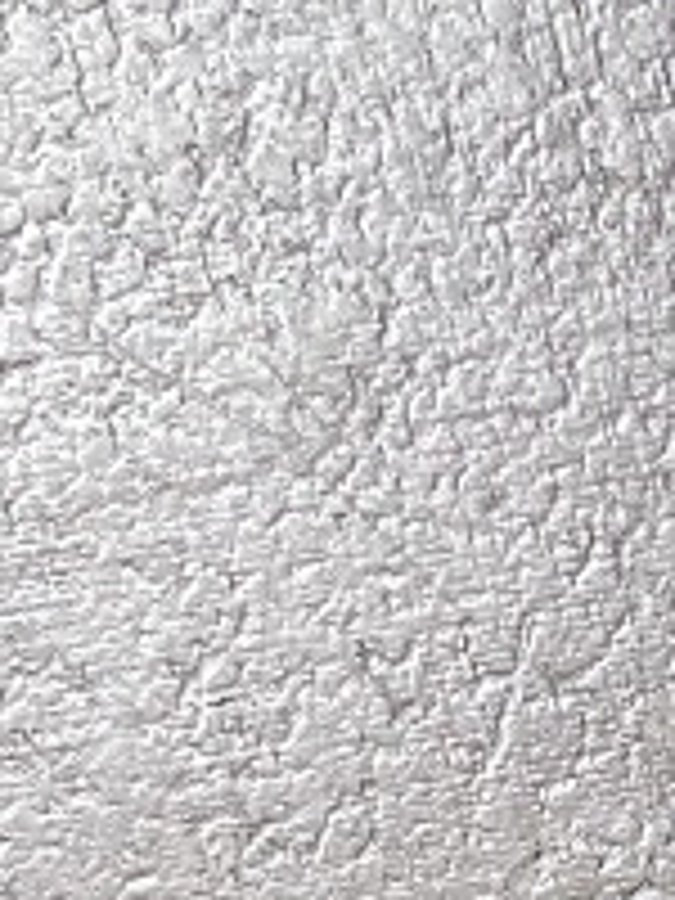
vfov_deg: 9.7
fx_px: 4368
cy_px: 2498
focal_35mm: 168
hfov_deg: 7.9
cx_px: 1836
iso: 80
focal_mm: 3.99
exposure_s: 1/89
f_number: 1.8
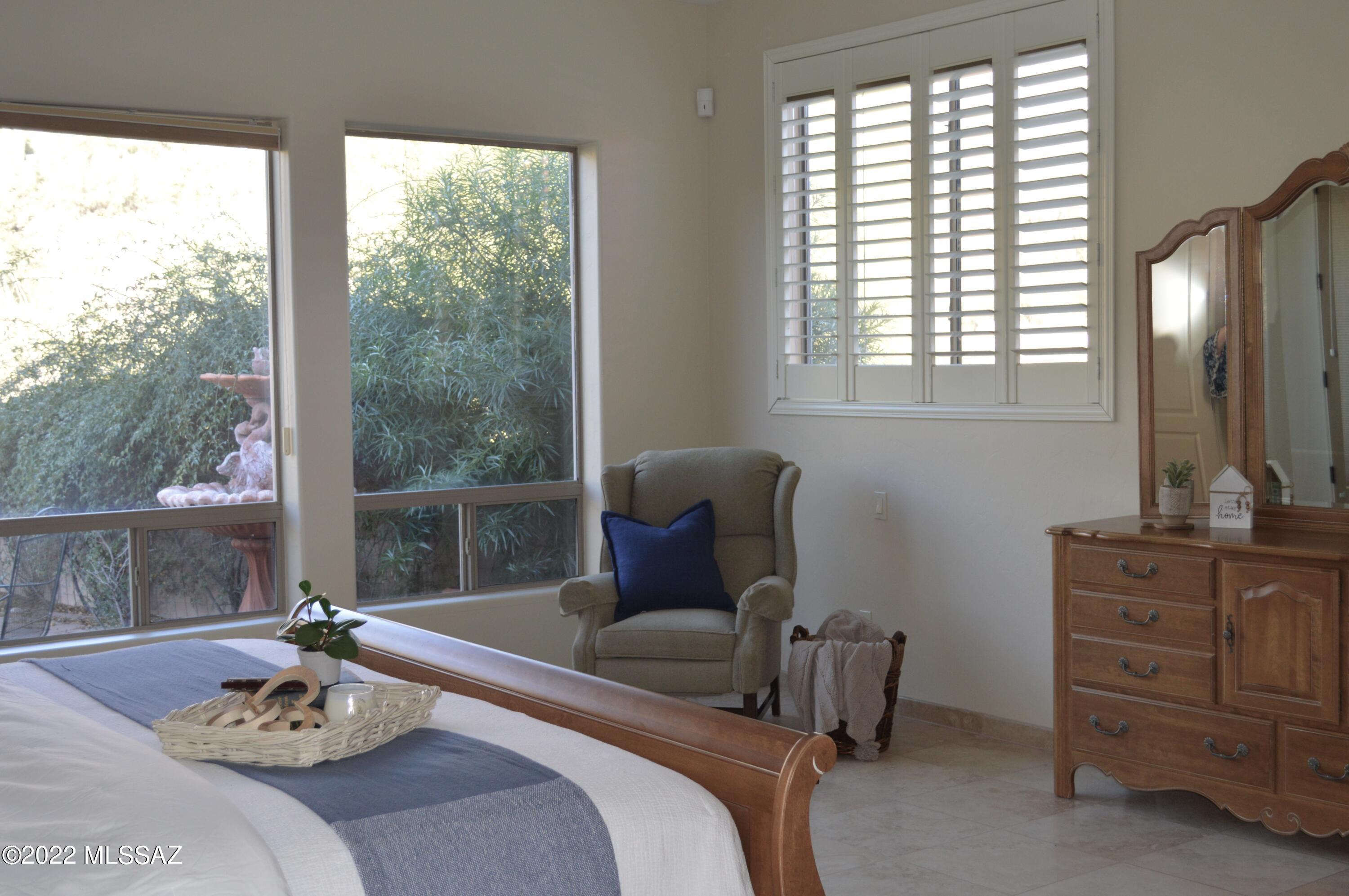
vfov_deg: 31.8
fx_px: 1572
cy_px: 448
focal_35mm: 42
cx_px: 674
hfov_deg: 46.4
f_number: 4.5
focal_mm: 28
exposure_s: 1/80
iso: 400
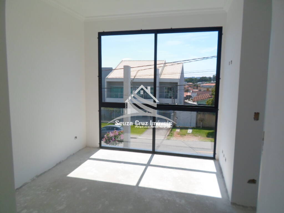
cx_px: 142
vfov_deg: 54.9
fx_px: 205
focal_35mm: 25
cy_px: 106
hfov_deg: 69.4
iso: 80
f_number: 2.5
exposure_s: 1/1500
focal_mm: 4.5
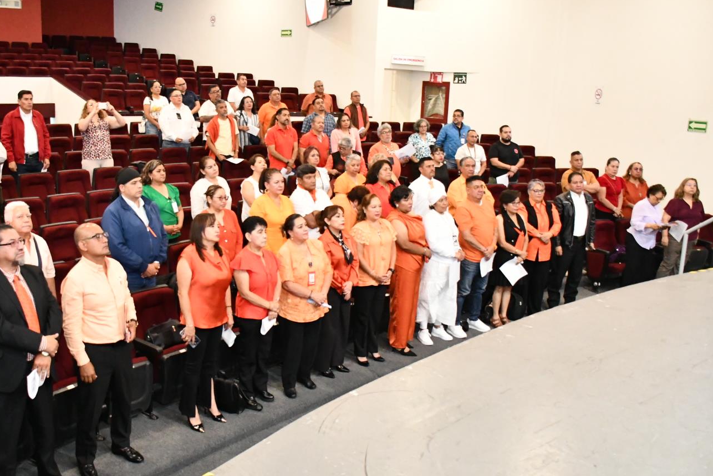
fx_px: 673
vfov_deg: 38.9
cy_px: 252
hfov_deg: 55.4
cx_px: 286
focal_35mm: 34
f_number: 4
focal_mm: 18
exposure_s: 1/60
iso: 6400
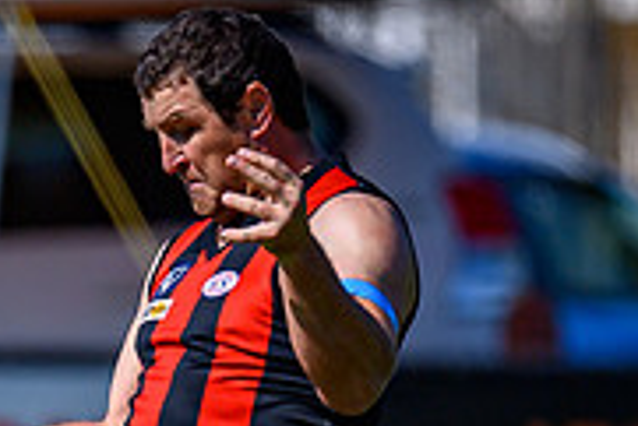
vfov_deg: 0.5
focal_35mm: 2574
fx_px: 45652
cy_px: 734
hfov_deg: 0.8
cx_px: -237
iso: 110
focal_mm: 500
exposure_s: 1/2000
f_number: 4
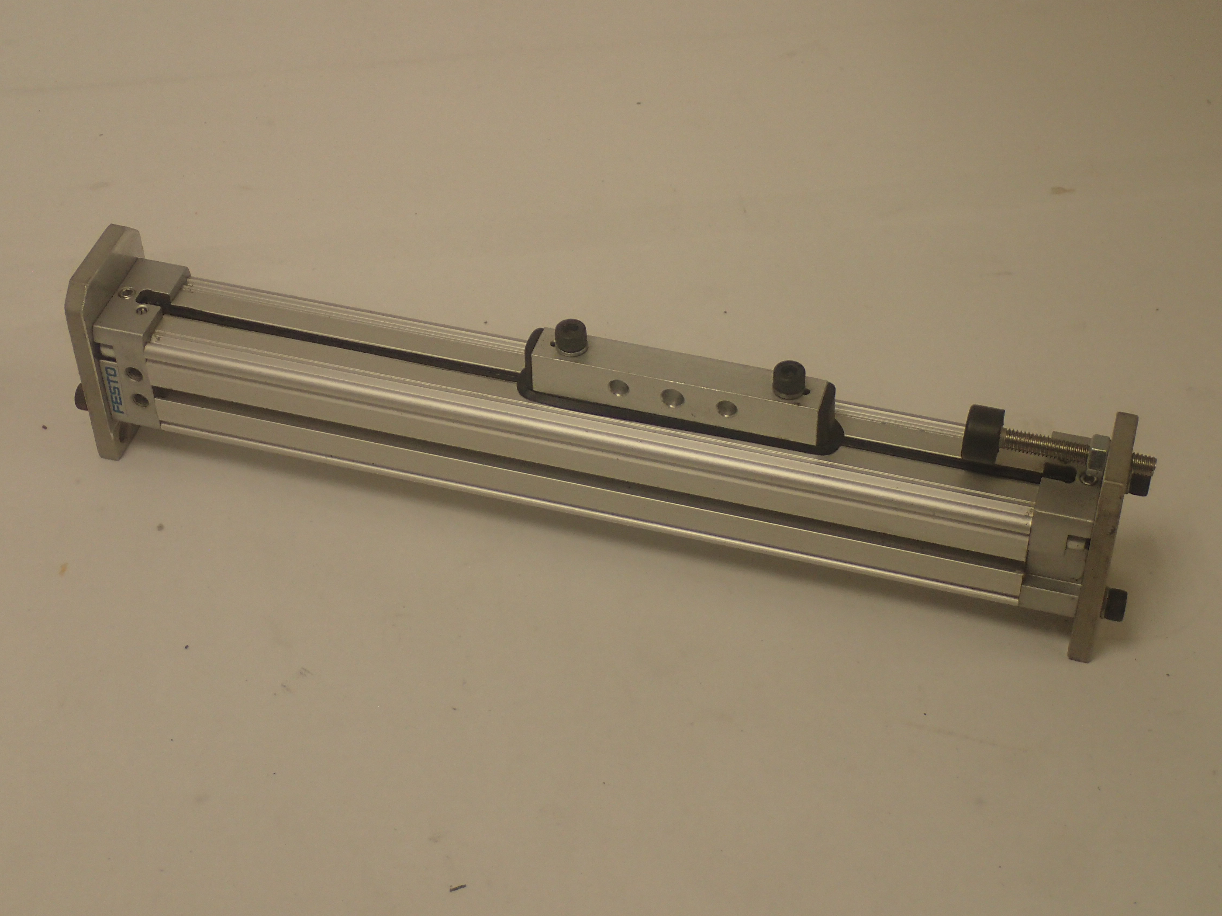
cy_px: 453
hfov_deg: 31.2
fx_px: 2189
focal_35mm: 62
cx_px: 614
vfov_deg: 23.6
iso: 200
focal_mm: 11.01
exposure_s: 1/125
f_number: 3.6
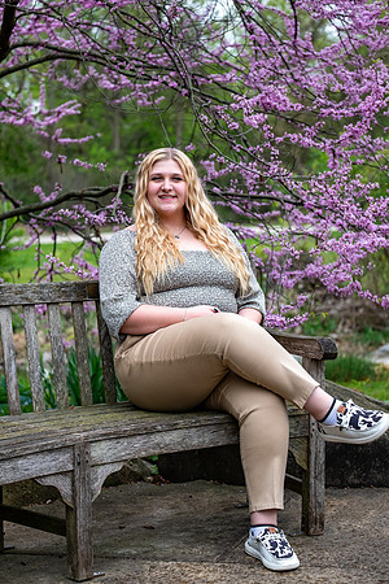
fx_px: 1216
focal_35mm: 75
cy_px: 292
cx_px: 194
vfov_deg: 27.0
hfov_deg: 18.2
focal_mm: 50
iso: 250
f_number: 2.8
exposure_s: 1/500
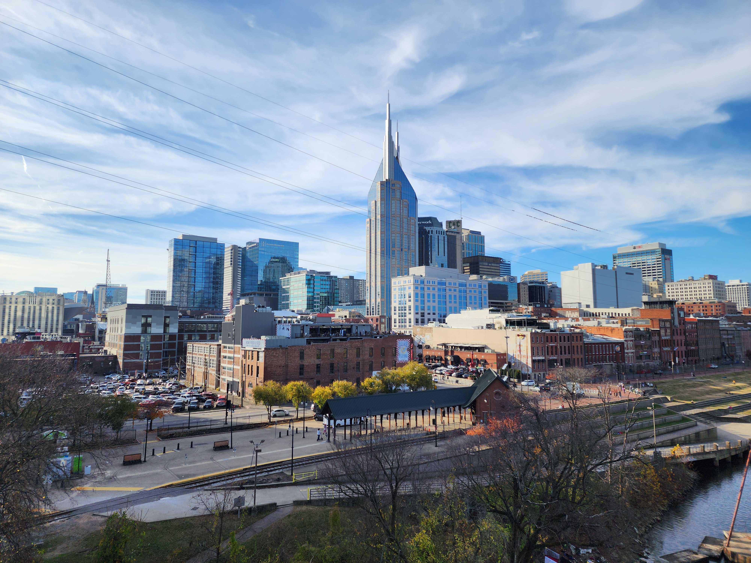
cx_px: 376
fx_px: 499
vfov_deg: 58.9
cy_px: 282
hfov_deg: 73.9
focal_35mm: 23
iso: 12
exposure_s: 1/1027
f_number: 1.8
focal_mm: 6.4
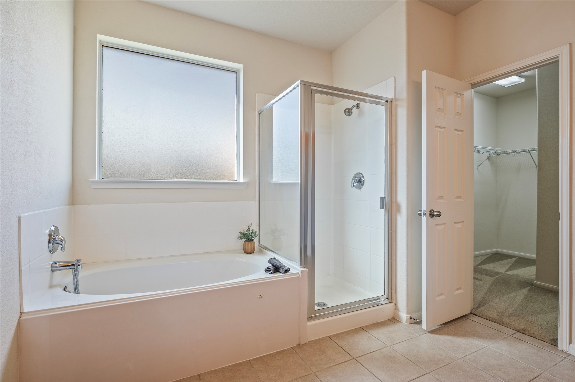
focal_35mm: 16
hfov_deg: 96.8
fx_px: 255
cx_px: 288
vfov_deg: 73.7
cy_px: 191
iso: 125
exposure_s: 1/10
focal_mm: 16
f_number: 6.3
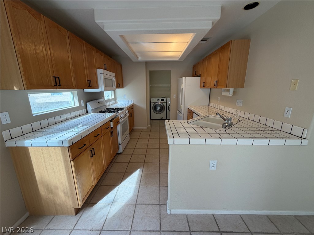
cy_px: 118
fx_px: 127
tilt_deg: -13.6
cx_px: 157
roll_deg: +0.4
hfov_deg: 102.1
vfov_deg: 85.7
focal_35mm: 14
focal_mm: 2.22
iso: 50
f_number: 2.2
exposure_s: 1/122
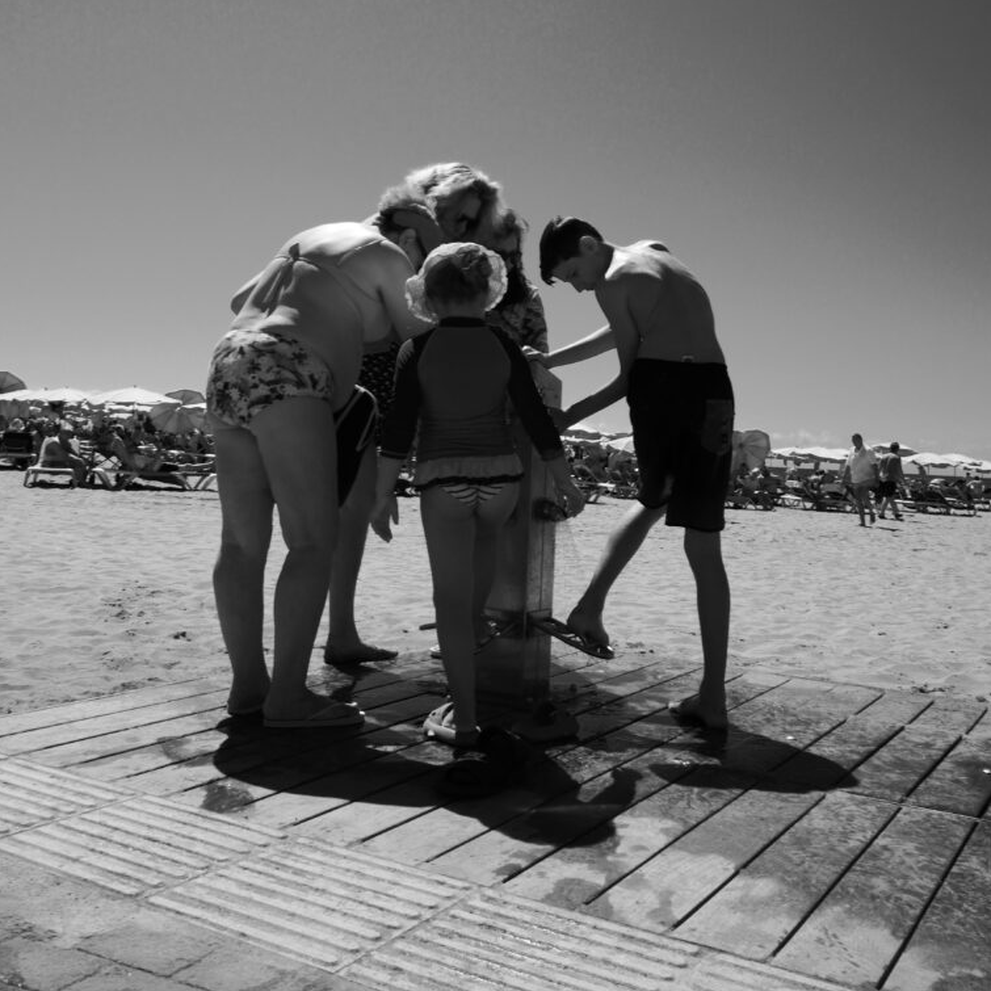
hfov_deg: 46.0
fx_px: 1166
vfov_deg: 45.4
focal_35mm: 36
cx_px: 502
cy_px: 341
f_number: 8
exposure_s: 1/800
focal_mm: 15
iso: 250
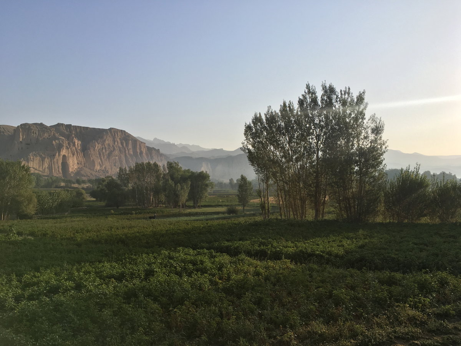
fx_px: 386
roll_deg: +1.0
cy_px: 173
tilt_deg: +0.3
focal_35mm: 29
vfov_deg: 48.2
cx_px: 230
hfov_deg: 61.7
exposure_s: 1/1221
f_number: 2.2
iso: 25
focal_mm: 4.15
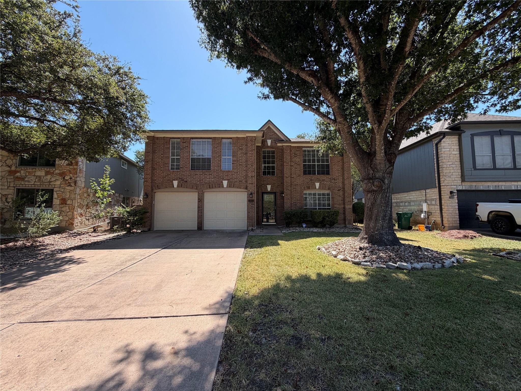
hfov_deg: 102.1
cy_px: 196
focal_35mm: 14
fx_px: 211
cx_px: 260
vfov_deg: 85.7
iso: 40
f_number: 2.2
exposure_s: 1/770
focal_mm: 2.22
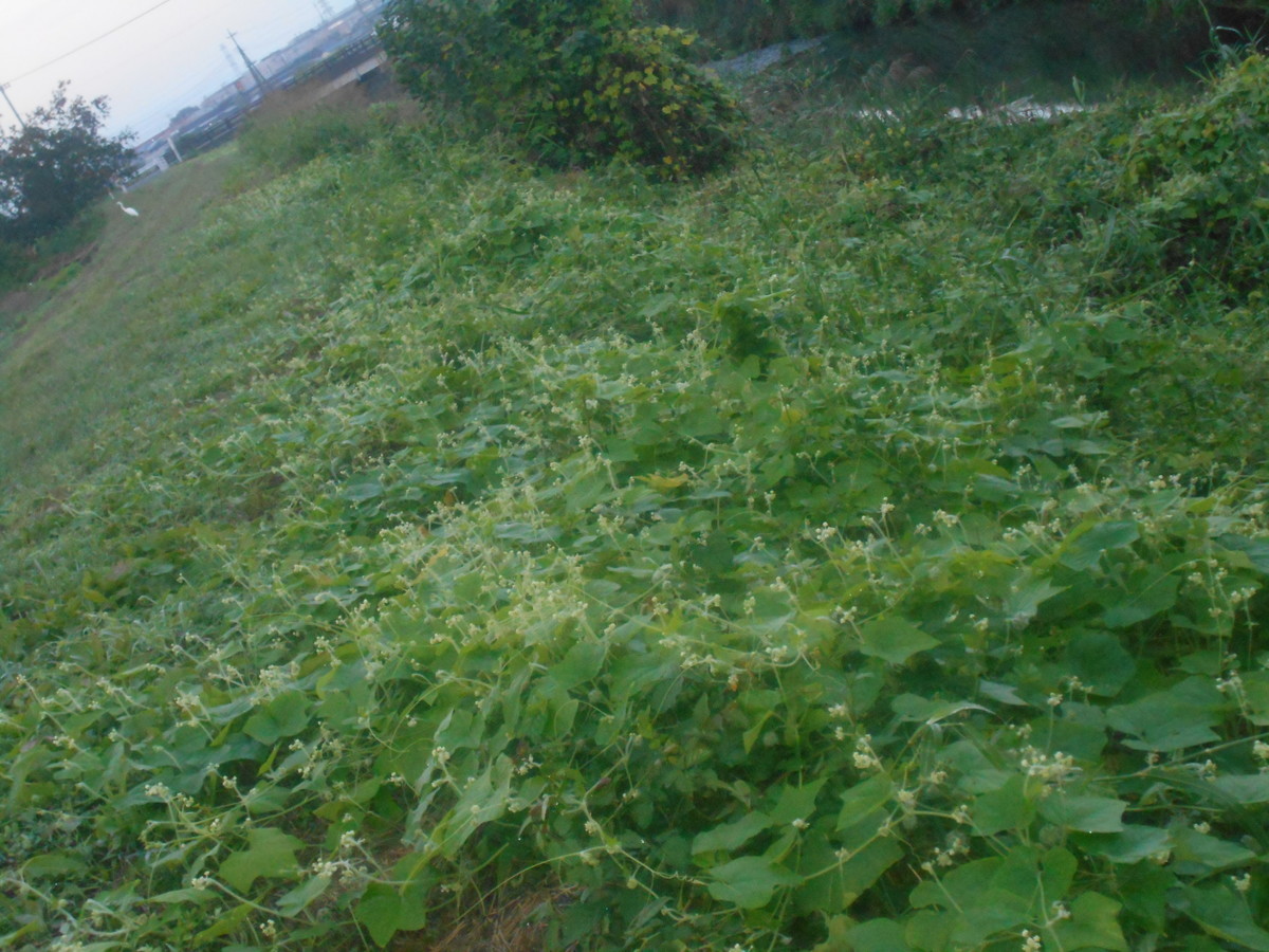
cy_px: 476
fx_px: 2383
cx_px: 634
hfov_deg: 29.8
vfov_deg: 22.6
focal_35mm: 65
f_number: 5.3
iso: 640
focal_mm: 11.6
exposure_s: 1/60
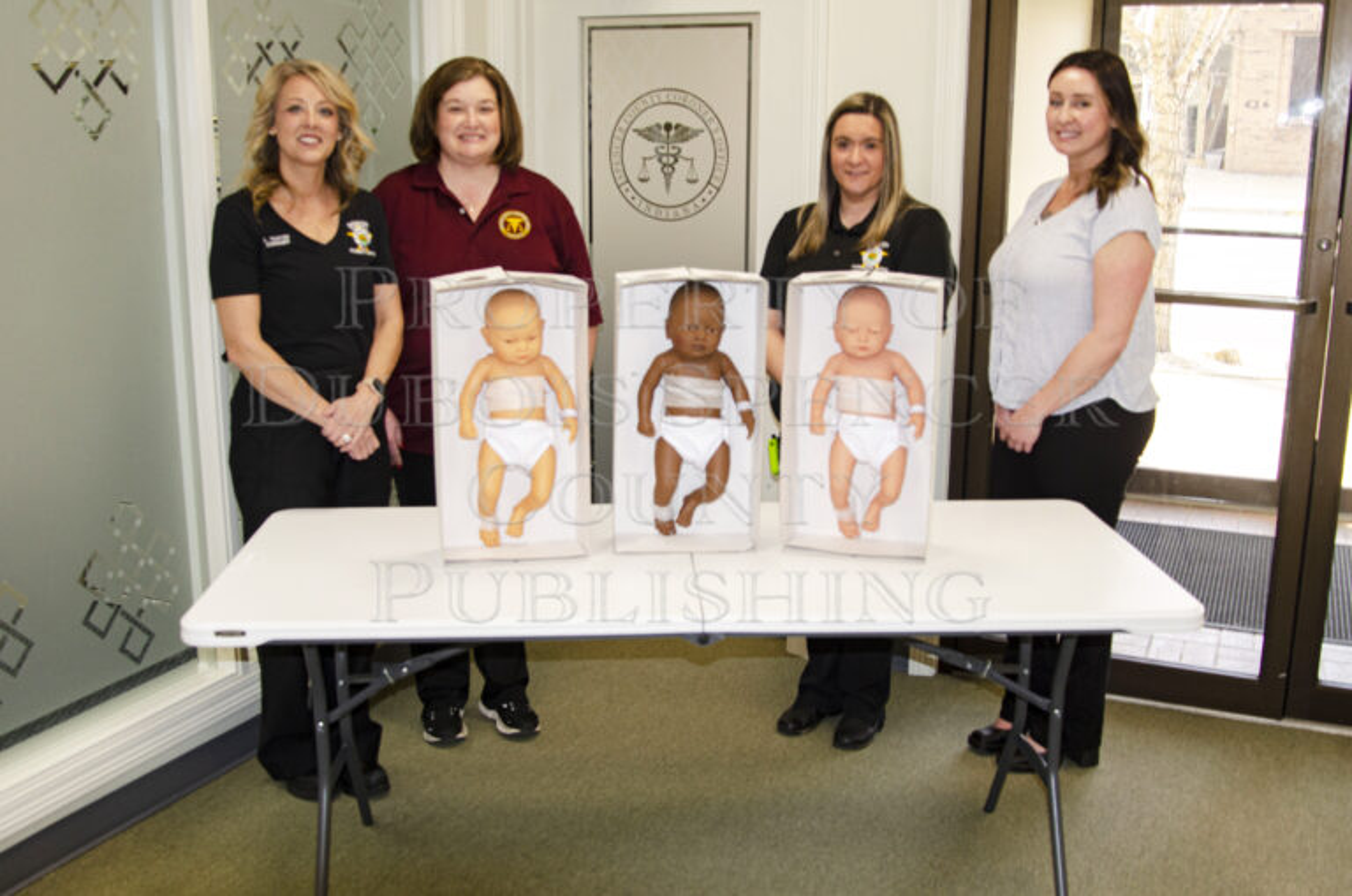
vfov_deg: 36.7
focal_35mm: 36
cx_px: 676
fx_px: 1349
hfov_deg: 53.2
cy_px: 448
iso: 250
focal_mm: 24
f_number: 3.5
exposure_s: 1/125
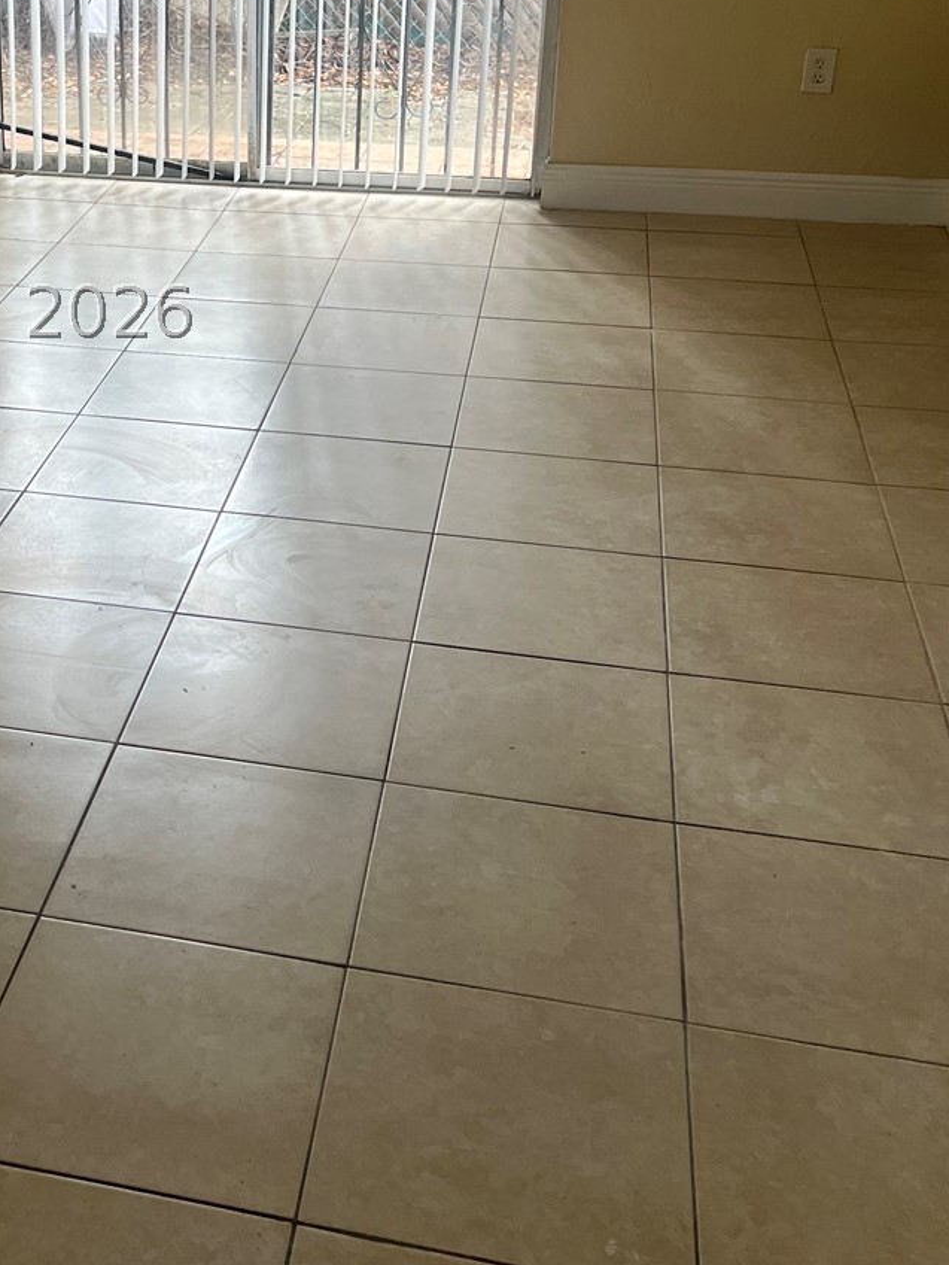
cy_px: 311
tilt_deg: -21.2
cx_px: 104
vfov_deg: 37.9
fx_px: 1791
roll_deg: +0.8
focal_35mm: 49
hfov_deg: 28.6
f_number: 1.5
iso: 125
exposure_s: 1/119
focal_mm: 5.7
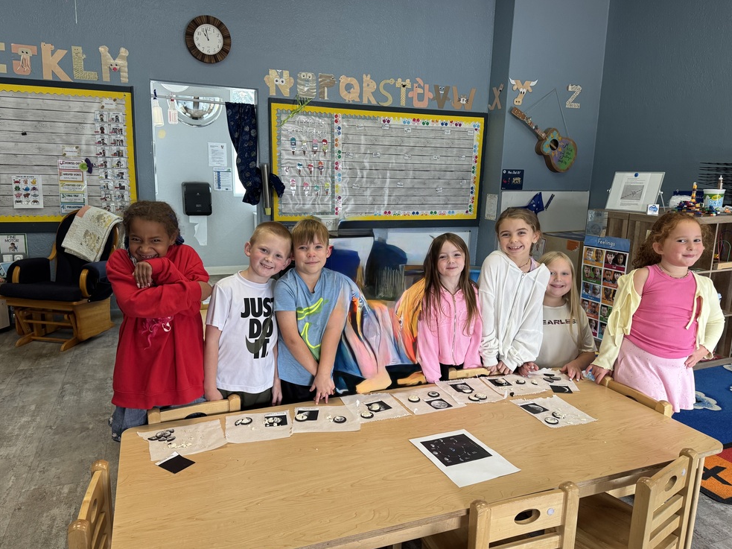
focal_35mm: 25
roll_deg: -0.9
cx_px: 354
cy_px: 282
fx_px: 529
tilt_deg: -10.8
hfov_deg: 69.4
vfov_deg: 54.9
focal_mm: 6.76
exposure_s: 1/120
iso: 160
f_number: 1.78
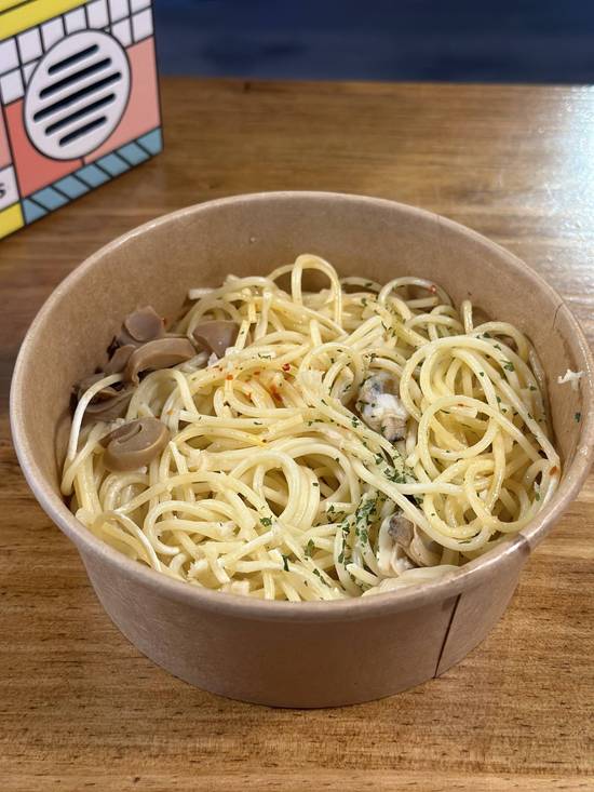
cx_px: 297
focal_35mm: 48
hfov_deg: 30.3
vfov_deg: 39.7
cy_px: 396
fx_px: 1098
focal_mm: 6.86
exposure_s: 1/40
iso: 250
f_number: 1.78
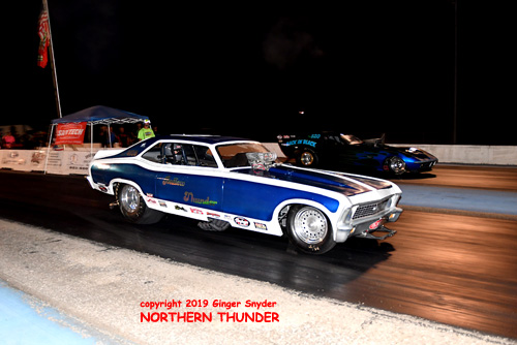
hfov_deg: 73.7
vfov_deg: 53.2
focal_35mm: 24
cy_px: 172
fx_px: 345
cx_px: 258
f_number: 2.8
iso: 1000
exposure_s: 1/250
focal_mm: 16
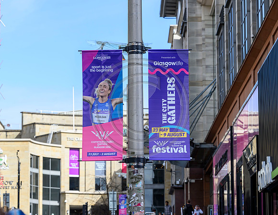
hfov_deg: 13.2
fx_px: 1199
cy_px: 104
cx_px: 112
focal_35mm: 148
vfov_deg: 10.2
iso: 500
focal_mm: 130
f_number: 5
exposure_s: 1/1600
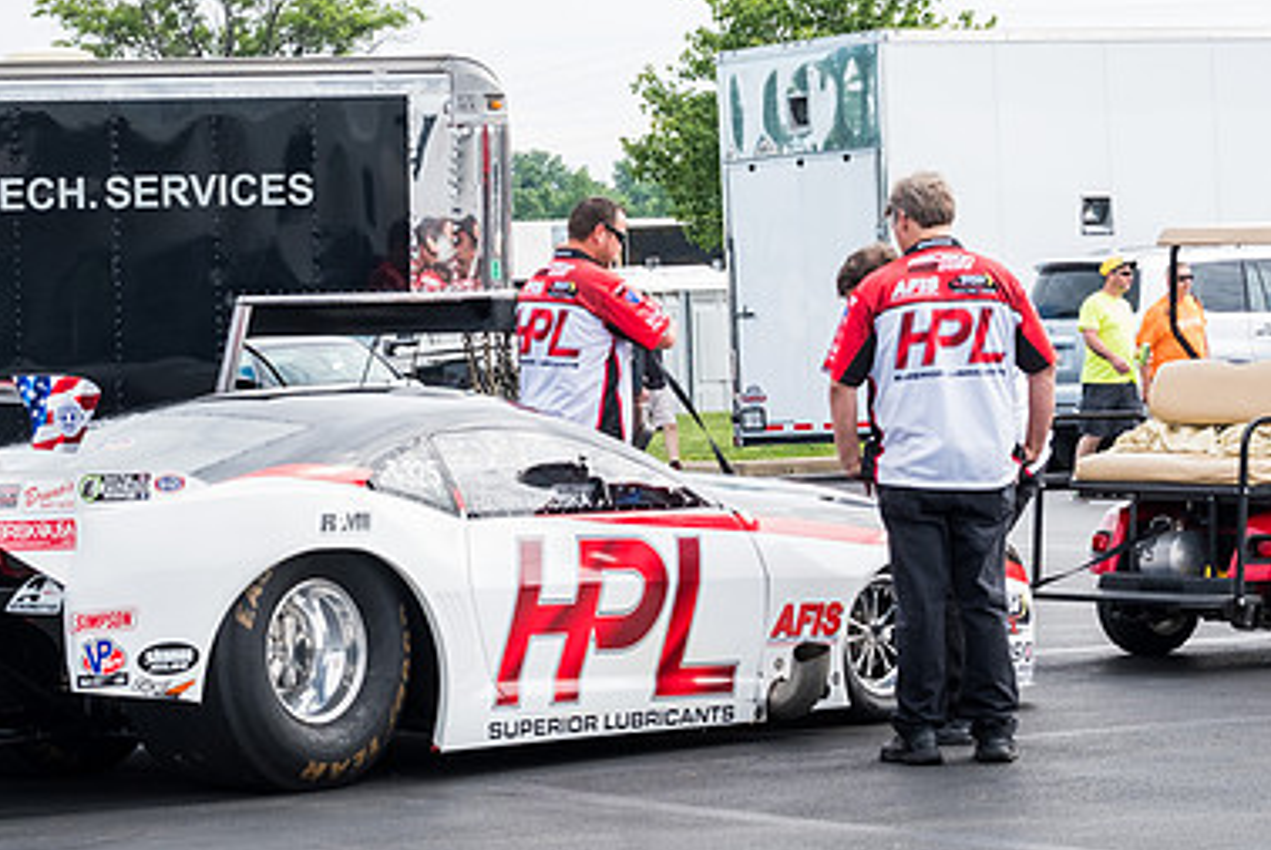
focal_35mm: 141
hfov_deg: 14.5
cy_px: 536
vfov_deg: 9.8
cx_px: 461
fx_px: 4984
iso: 400
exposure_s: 1/200
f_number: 9
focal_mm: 61
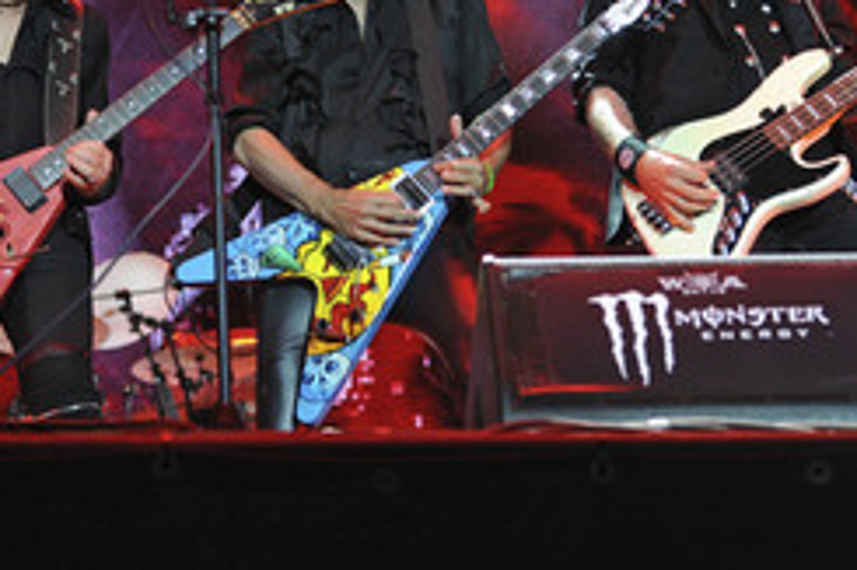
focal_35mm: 129
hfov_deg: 15.9
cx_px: 257
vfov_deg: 10.6
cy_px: 70
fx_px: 3069
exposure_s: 1/320
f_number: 2.8
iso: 800
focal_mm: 70
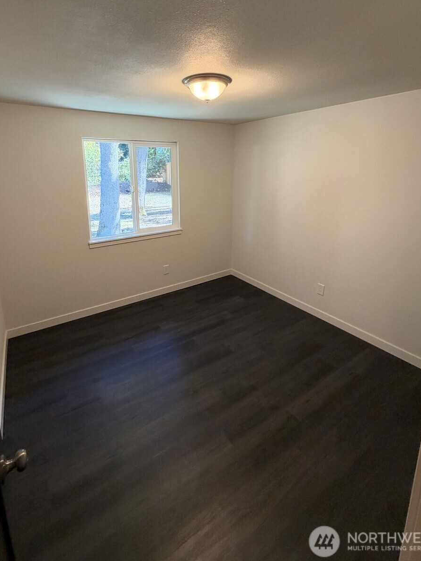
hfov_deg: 74.6
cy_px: 223
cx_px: 198
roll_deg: -0.1
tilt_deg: -9.4
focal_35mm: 17
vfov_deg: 89.8
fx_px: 276
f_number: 2.2
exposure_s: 1/60
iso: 320
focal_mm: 2.22
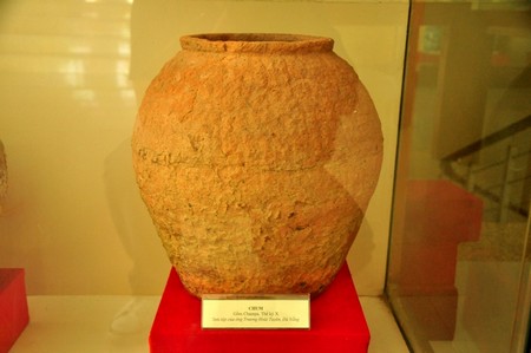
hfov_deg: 46.4
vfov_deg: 31.8
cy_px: 176
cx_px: 266
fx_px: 619
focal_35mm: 42
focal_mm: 28
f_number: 4
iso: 1000
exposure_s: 1/13
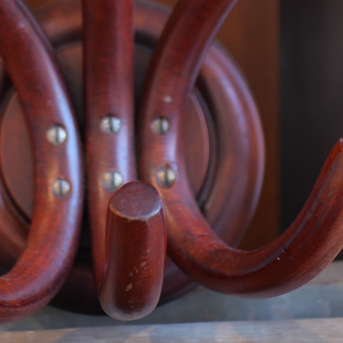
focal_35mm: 133
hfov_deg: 13.1
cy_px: -107
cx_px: 64
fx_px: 1491
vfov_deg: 12.7
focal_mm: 25
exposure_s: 1/60
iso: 250
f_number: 1.7
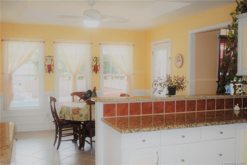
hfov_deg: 49.5
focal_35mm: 39
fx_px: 268
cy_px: 82
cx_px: 124
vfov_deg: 34.3
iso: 200
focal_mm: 26
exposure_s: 1/60
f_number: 4.2
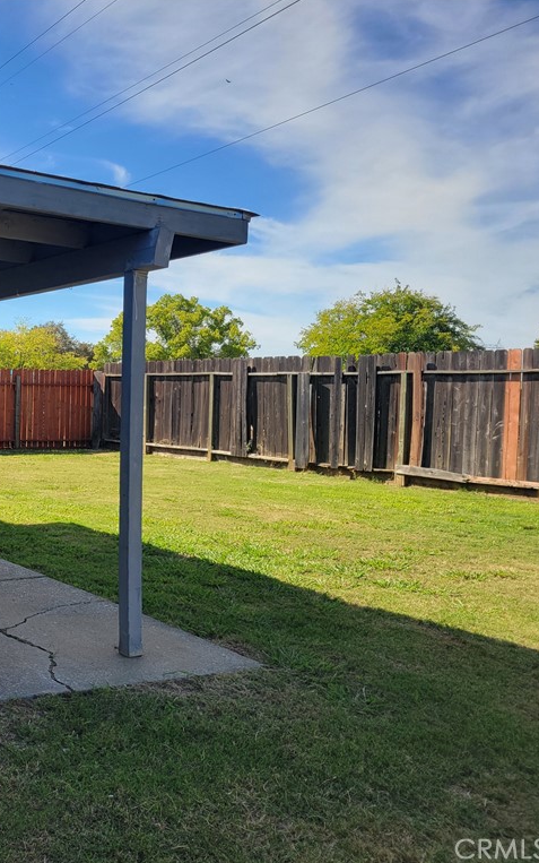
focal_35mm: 37
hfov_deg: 31.5
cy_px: 431
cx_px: -17
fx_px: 869
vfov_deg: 52.7
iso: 40
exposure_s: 1/1441
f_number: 1.8
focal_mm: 5.4
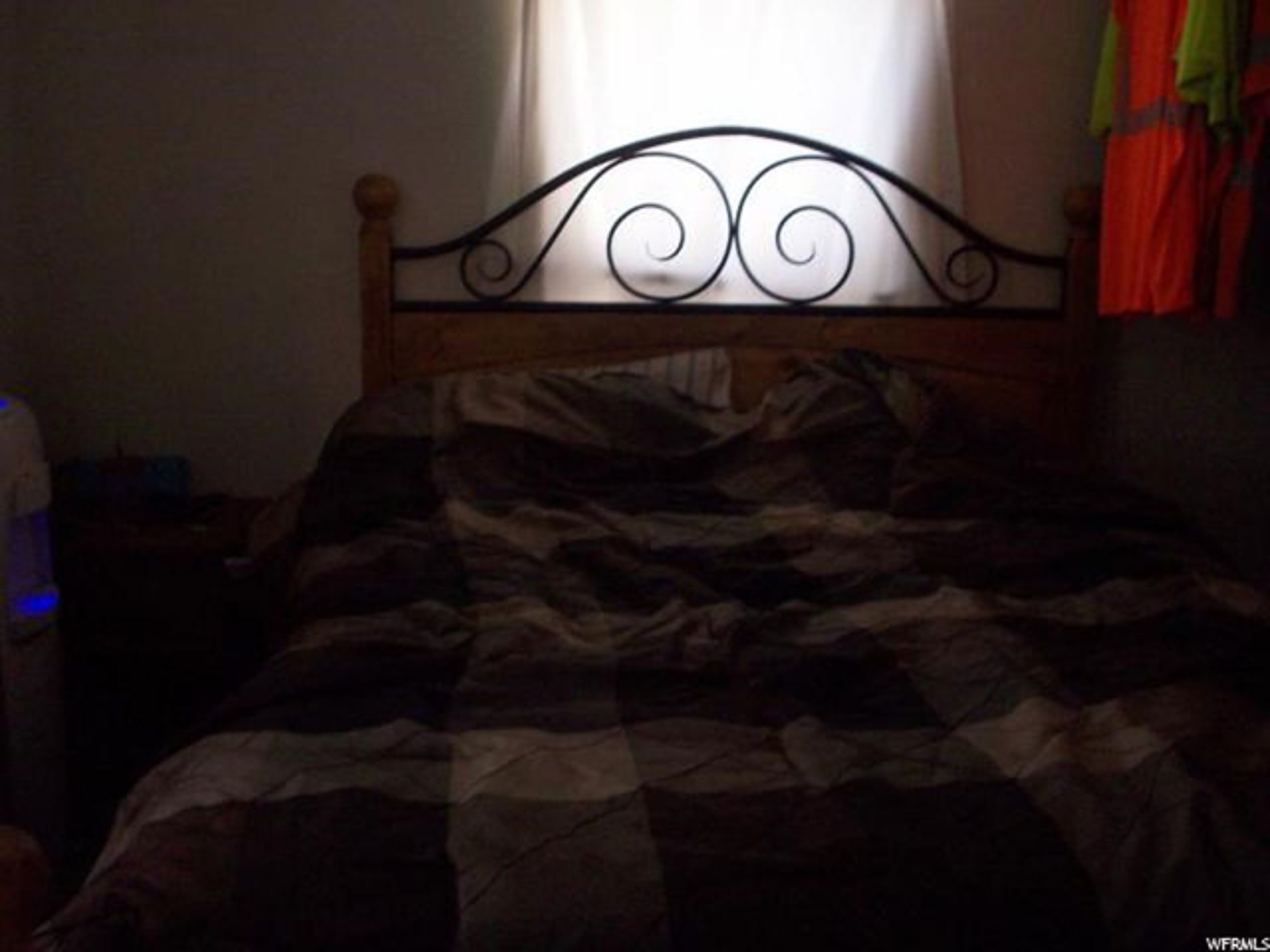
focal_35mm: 37
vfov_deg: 38.7
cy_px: 476
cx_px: 635
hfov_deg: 50.1
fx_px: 1357
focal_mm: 6.2
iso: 200
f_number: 2.8
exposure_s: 1/8
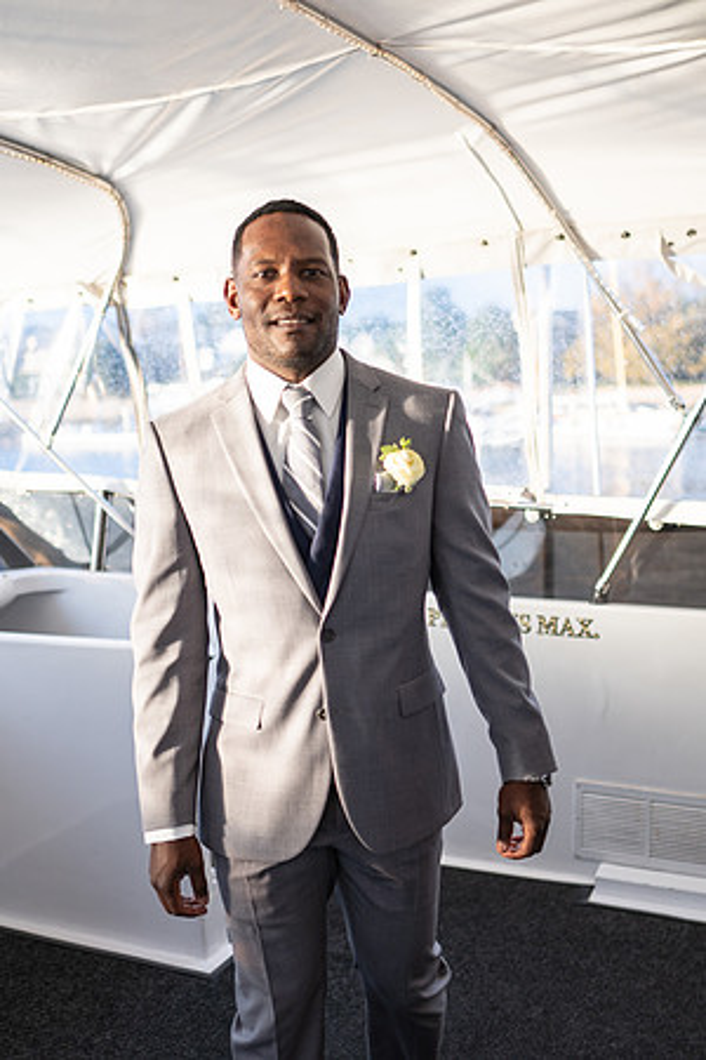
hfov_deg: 36.7
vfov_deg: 53.1
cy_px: 530
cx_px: 433
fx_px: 1059
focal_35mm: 36
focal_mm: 24
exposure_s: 1/1000
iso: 125
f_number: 1.4
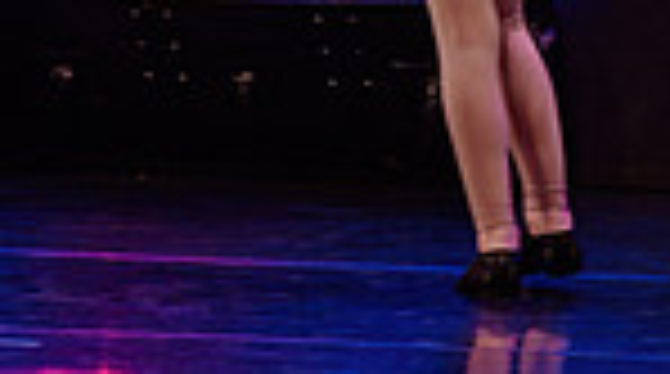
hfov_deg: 3.3
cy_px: -527
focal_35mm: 662
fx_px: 11734
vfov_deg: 1.8
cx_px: 652
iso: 1600
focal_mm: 130
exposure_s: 1/320
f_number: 2.8
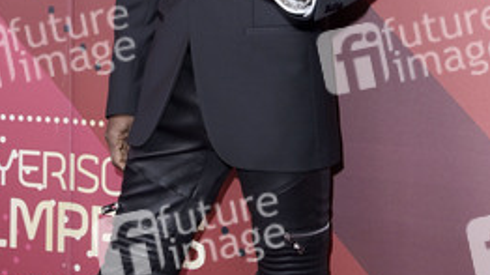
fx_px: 1286
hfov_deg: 21.6
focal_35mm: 99
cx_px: 243
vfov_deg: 12.0
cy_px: -43
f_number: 5.6
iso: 640
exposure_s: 1/250
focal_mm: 62
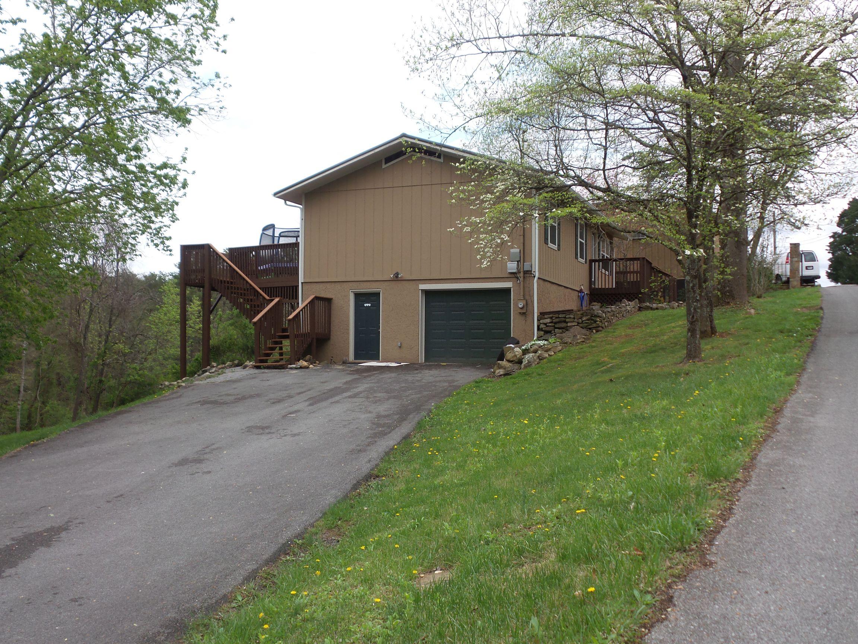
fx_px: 843
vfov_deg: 41.8
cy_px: 322
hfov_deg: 54.0
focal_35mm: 34
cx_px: 429
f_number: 3.8
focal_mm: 6.2
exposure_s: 1/500
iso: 100
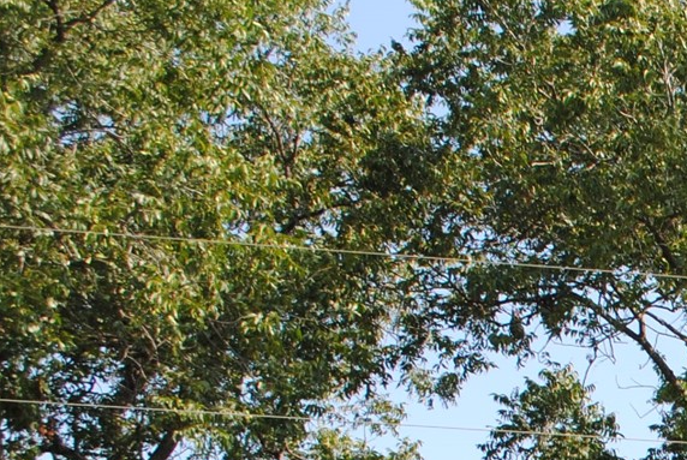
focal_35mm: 125
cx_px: 1205
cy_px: 770
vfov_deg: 10.5
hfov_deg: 14.5
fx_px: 2388
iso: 100
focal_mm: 22
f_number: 6.3
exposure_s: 1/160
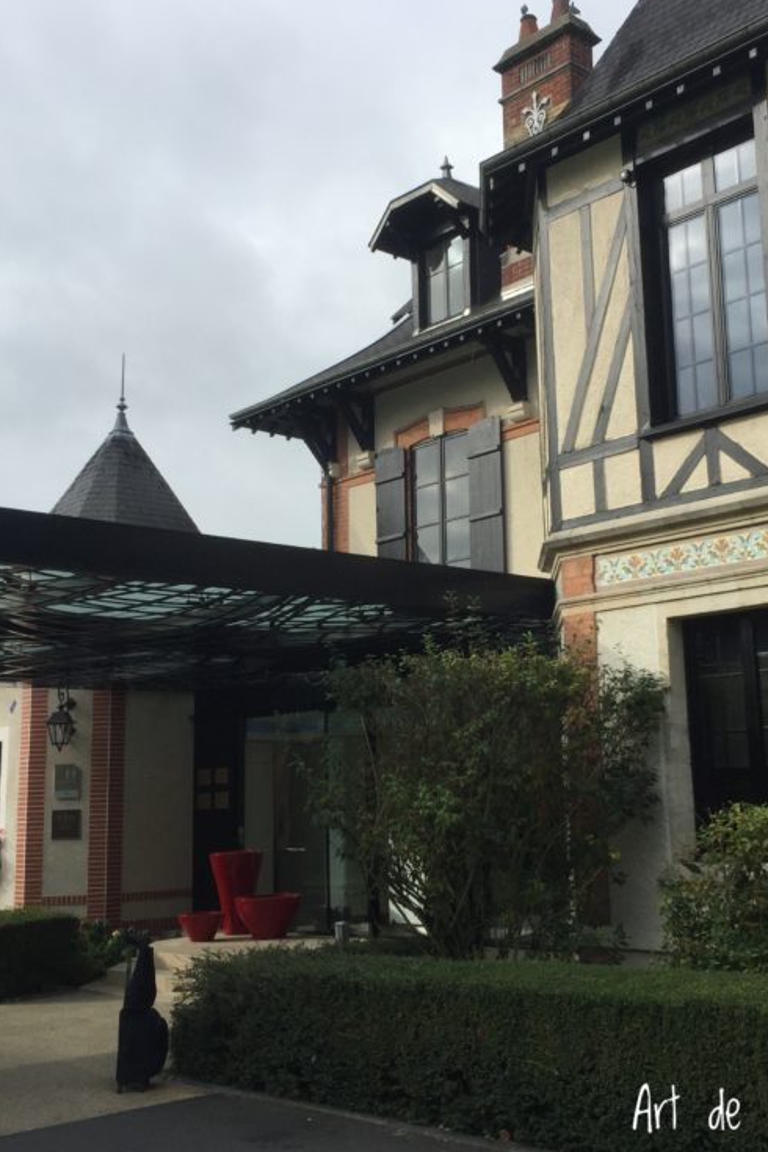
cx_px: 420
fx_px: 1344
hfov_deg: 31.9
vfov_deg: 46.4
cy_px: 578
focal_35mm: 42
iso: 32
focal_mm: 4.15
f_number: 2.2
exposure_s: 1/1276
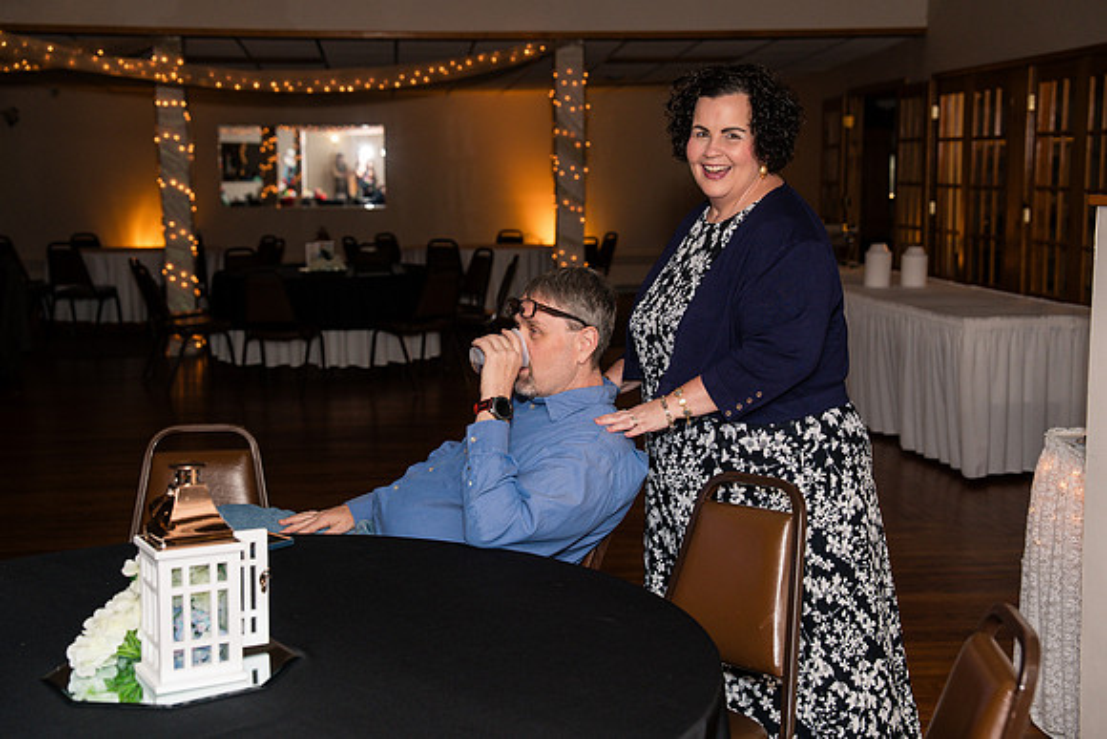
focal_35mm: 50
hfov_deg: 39.6
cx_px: 554
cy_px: 370
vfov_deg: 27.0
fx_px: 1538
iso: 400
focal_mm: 50
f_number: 4
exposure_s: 1/250
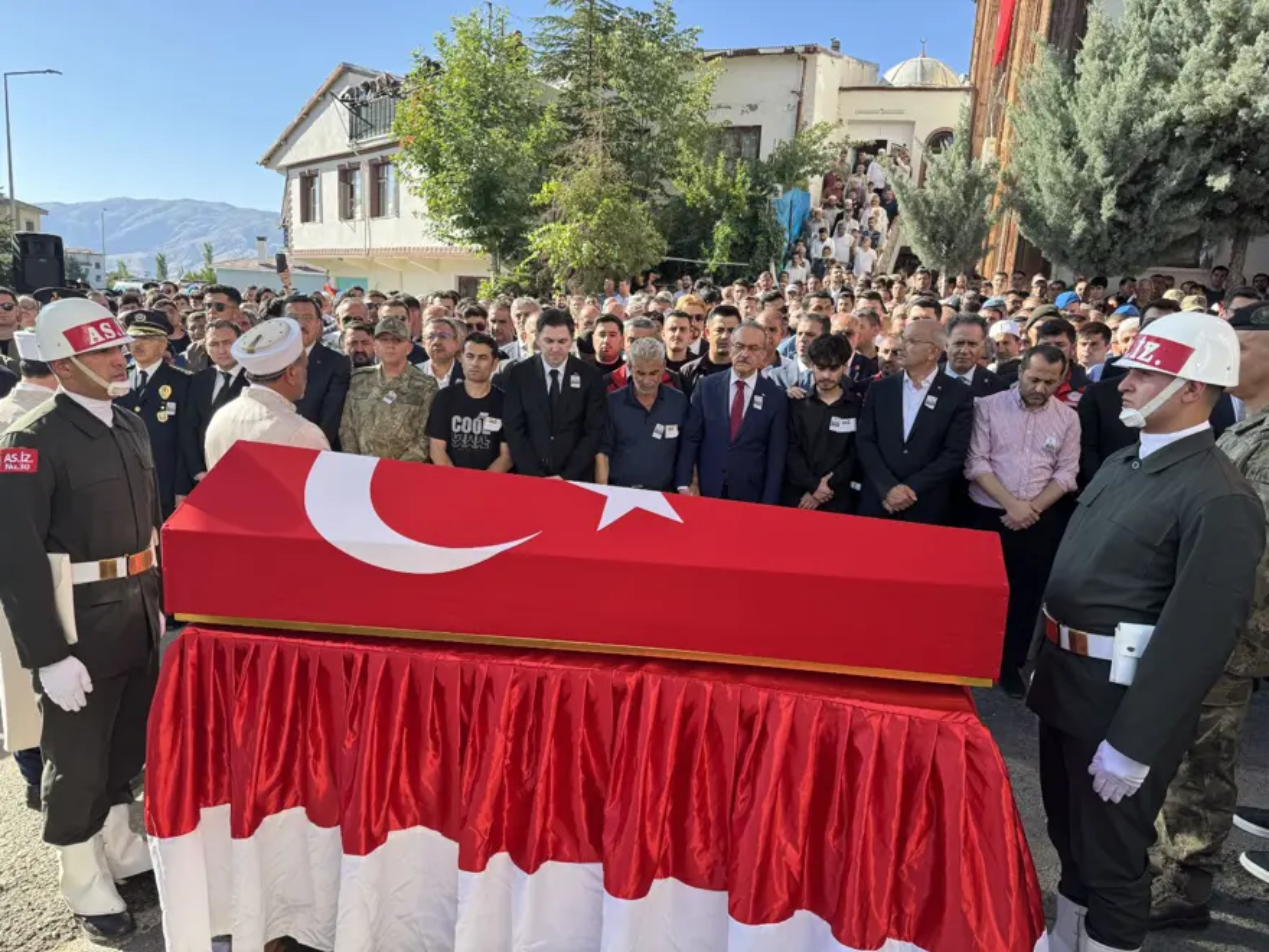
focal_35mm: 24
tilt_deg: -11.5
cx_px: 634
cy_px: 476
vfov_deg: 56.8
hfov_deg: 71.6
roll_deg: -3.2
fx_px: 880
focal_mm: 6.76
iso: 80
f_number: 1.78
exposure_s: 1/925
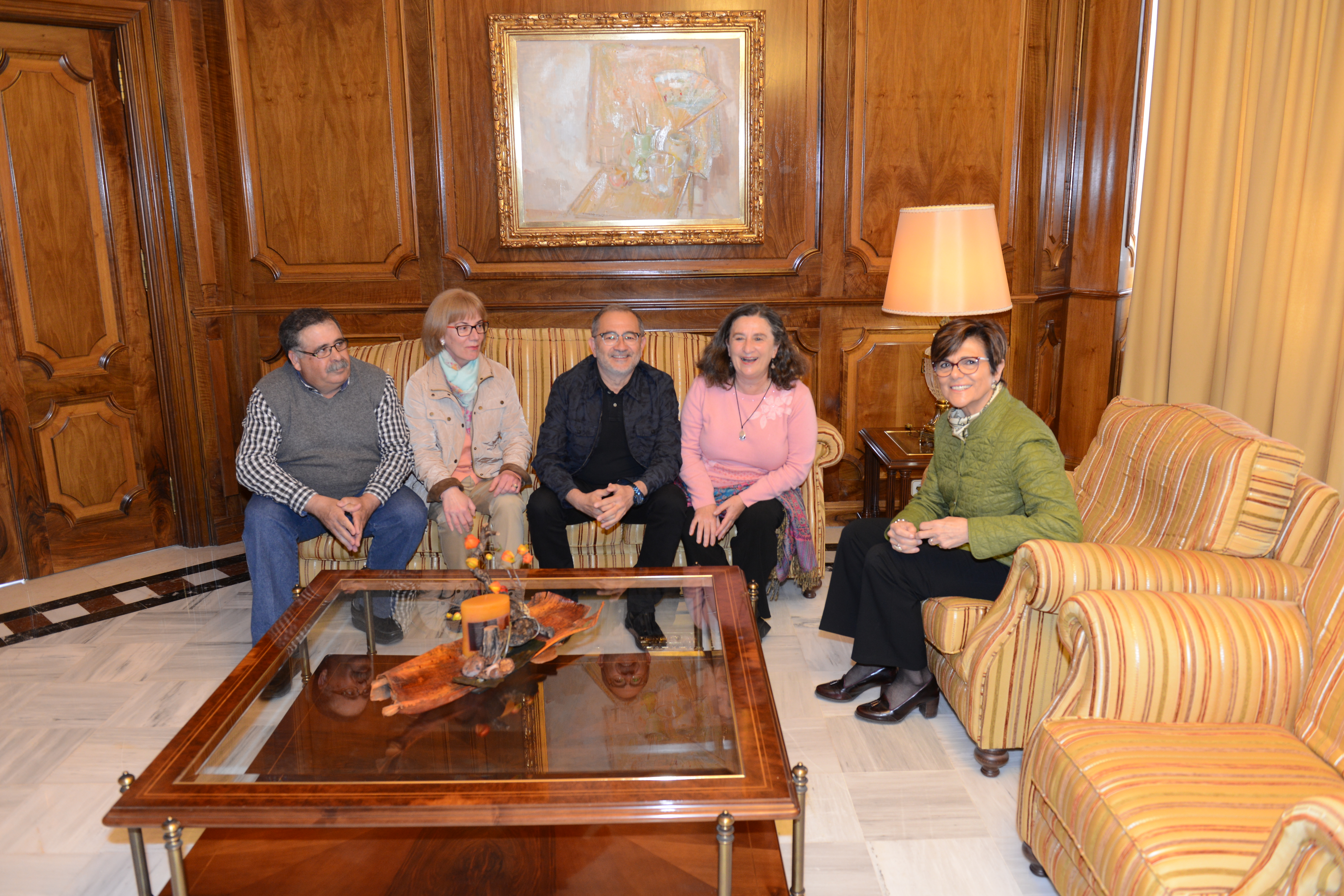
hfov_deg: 65.5
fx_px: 1045
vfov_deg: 46.4
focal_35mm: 28
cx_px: 672
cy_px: 448
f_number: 4
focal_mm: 28
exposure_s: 1/50
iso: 800
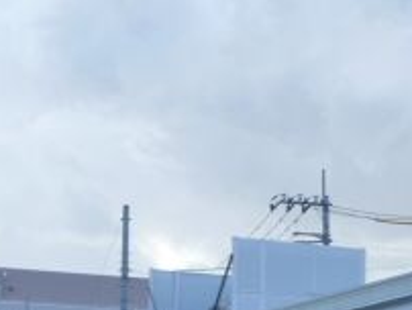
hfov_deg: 14.3
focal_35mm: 136
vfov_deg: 10.8
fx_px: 1621
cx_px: 414
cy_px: 324
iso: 125
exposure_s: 1/125
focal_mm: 7.7
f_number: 4
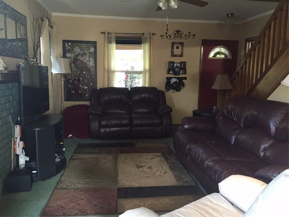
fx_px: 242
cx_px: 144
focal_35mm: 29
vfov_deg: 48.2
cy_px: 108
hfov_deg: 61.7
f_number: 2.2
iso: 250
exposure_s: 1/20
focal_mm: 4.15
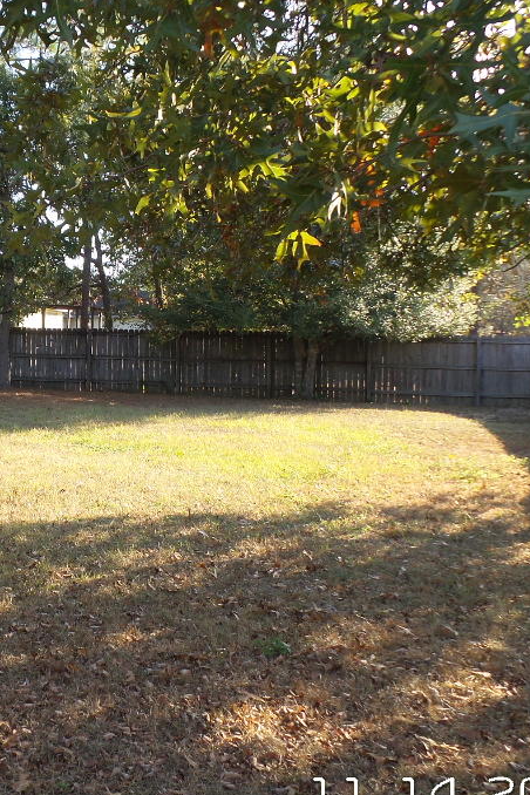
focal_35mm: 44
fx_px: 972
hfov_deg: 29.3
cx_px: 55
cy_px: 389
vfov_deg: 44.5
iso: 100
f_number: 3.7
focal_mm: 5
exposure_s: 1/160
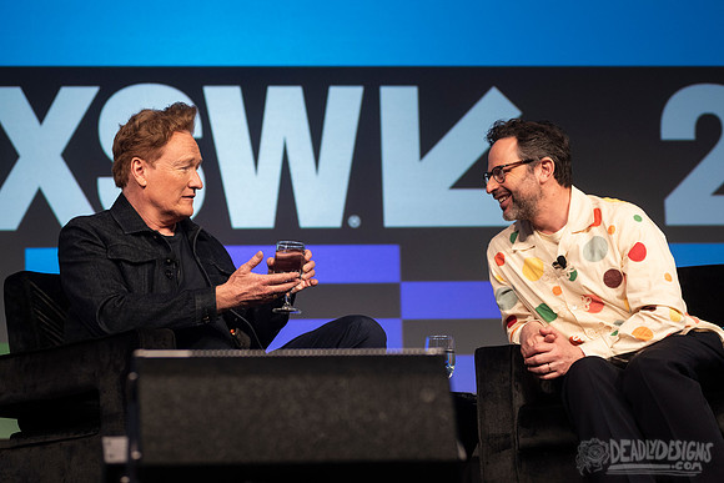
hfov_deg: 17.3
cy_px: 240
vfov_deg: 11.6
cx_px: 376
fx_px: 2381
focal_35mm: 118
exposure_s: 1/320
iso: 1250
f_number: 4
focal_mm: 95
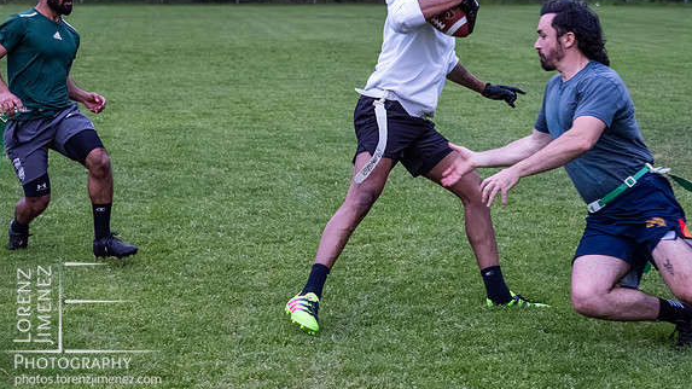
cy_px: 131
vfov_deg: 12.8
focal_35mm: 94
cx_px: 348
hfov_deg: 22.7
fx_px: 1724
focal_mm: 40
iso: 6400
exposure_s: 1/800
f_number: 2.8
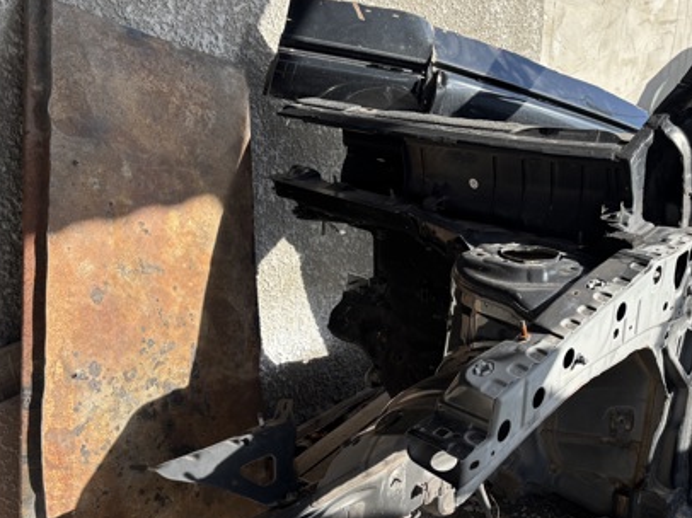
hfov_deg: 45.1
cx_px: 458
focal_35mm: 41
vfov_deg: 35.0
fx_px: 819
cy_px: 296
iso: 50
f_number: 1.6
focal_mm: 5.96
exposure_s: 1/910
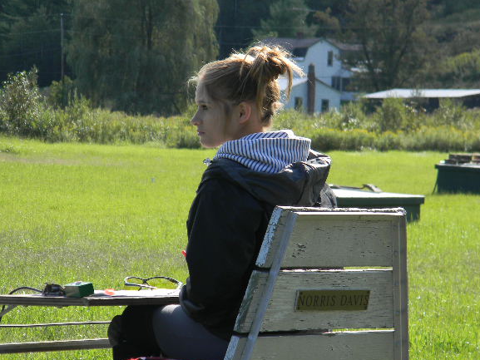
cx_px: 226
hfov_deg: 9.7
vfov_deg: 7.3
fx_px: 2815
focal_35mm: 203
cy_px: 179
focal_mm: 33.1
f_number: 5.2
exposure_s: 1/233
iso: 80
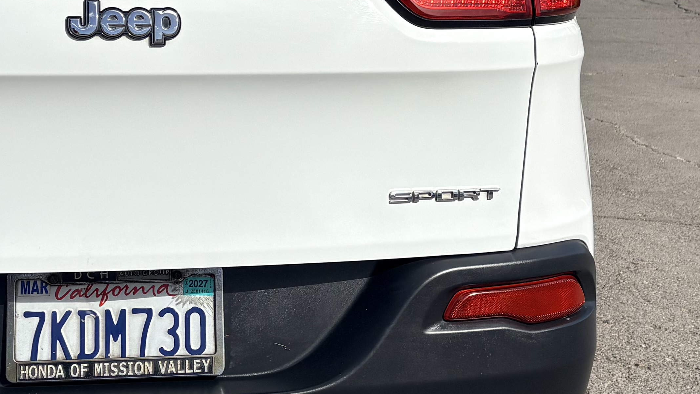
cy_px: -32
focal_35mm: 76
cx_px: 239
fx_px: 1411
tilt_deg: -5.1
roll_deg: +1.6
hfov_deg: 27.7
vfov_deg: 15.5
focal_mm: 5.96
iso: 50
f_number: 1.6
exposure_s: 1/6993
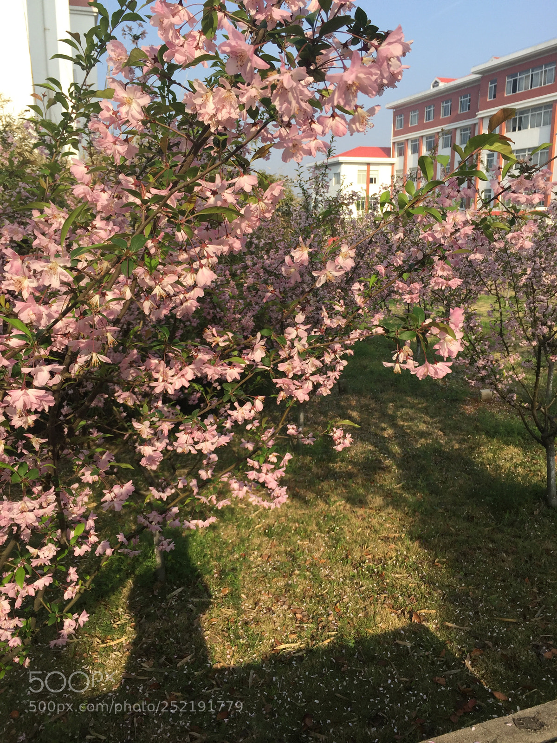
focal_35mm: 29
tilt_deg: -11.9
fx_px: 622
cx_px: 278
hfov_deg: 48.2
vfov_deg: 61.7
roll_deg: -0.1
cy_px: 372
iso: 32
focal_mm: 4.15
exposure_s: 1/1130
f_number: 2.2
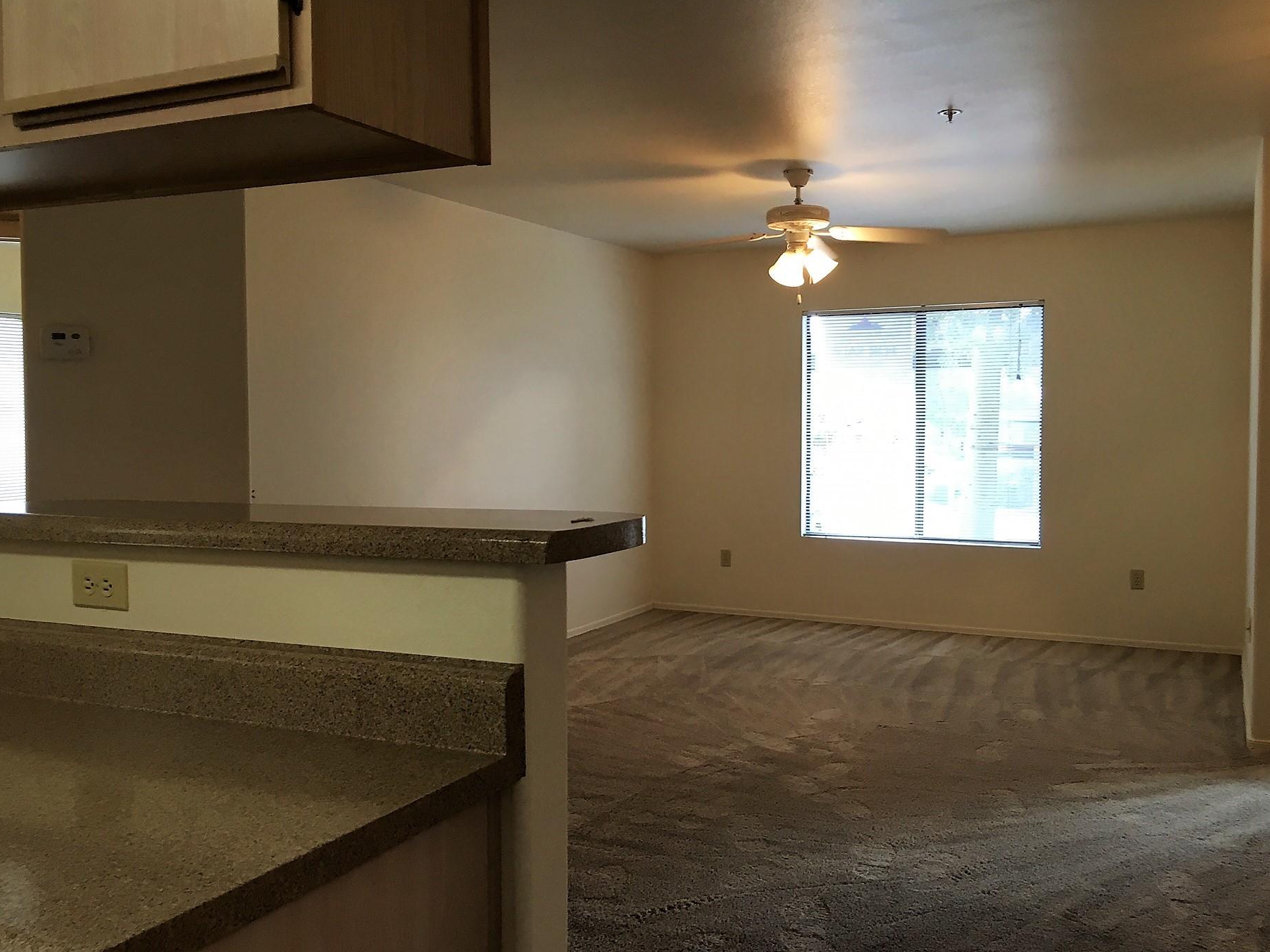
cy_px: 465
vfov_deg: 44.2
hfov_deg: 56.8
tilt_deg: -1.8
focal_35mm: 32
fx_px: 1174
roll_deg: +1.5
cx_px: 642
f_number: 2.2
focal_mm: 4.15
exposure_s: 1/30
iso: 50
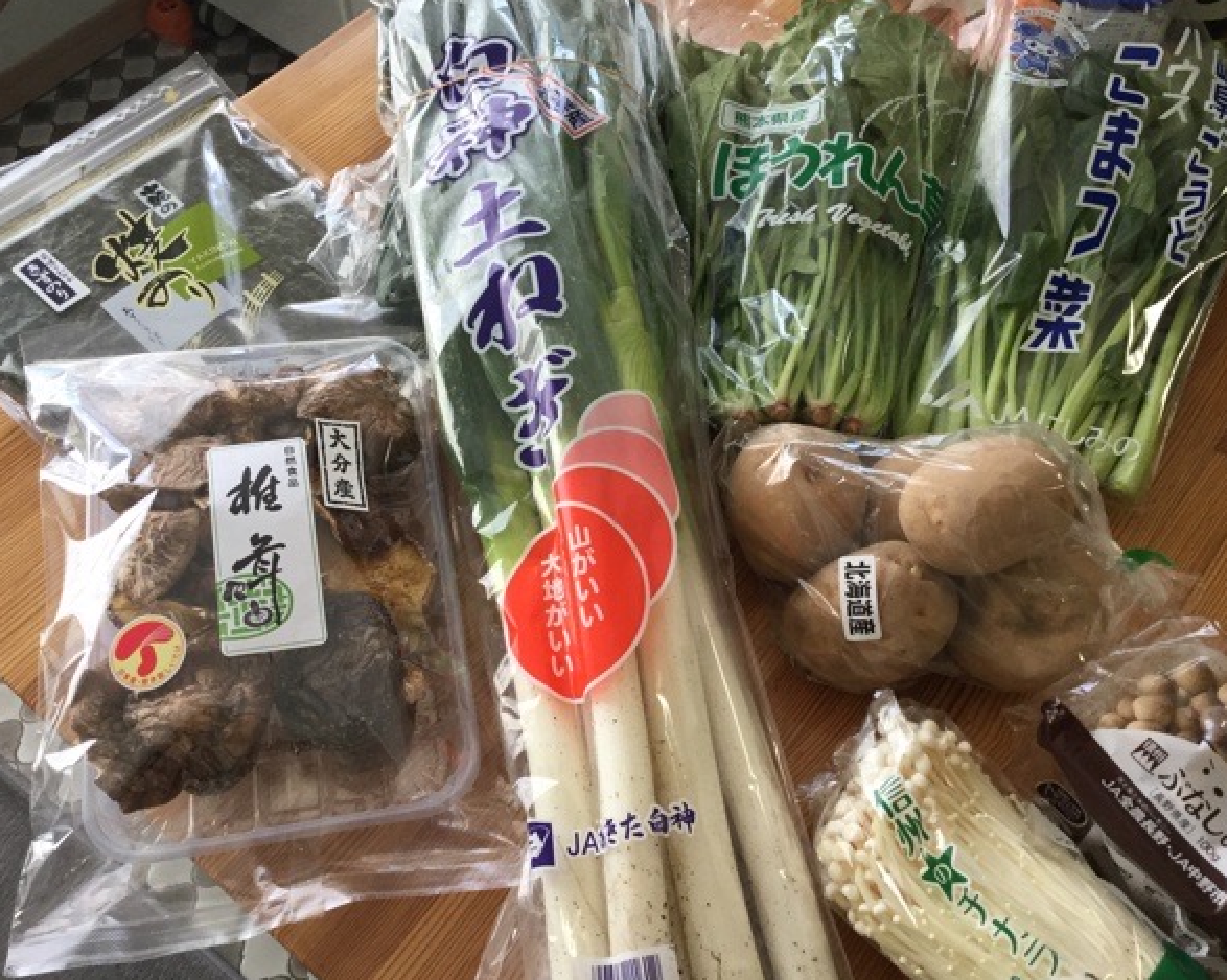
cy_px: 489
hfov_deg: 54.2
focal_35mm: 33
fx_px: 1198
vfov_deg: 44.5
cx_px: 631
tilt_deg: -59.5
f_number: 2.4
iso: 50
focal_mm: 3.3
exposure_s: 1/30
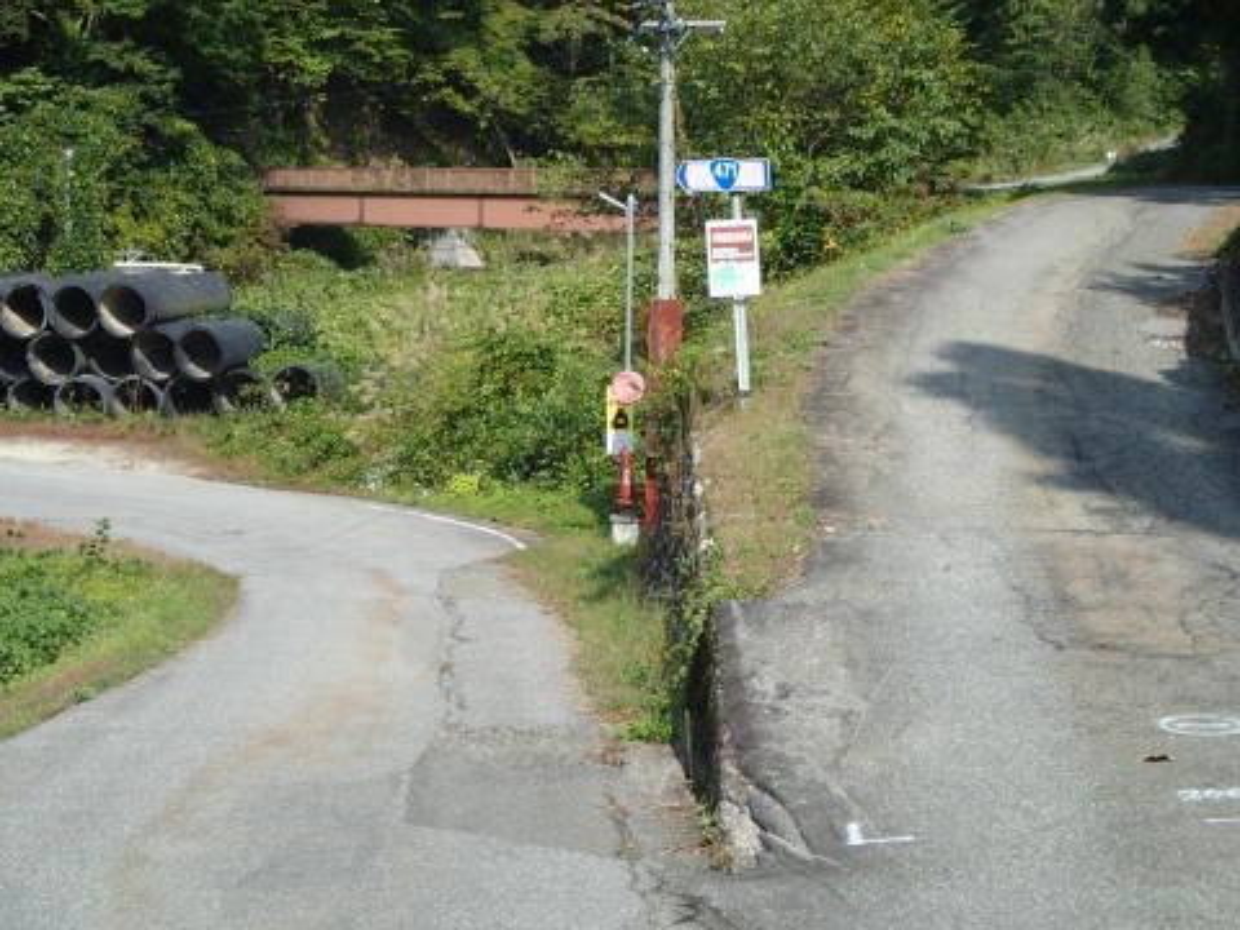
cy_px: 465
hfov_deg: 29.8
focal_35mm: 65
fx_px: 2328
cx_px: 620
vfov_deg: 22.6
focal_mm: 11.78
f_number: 5
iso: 100
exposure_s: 1/320
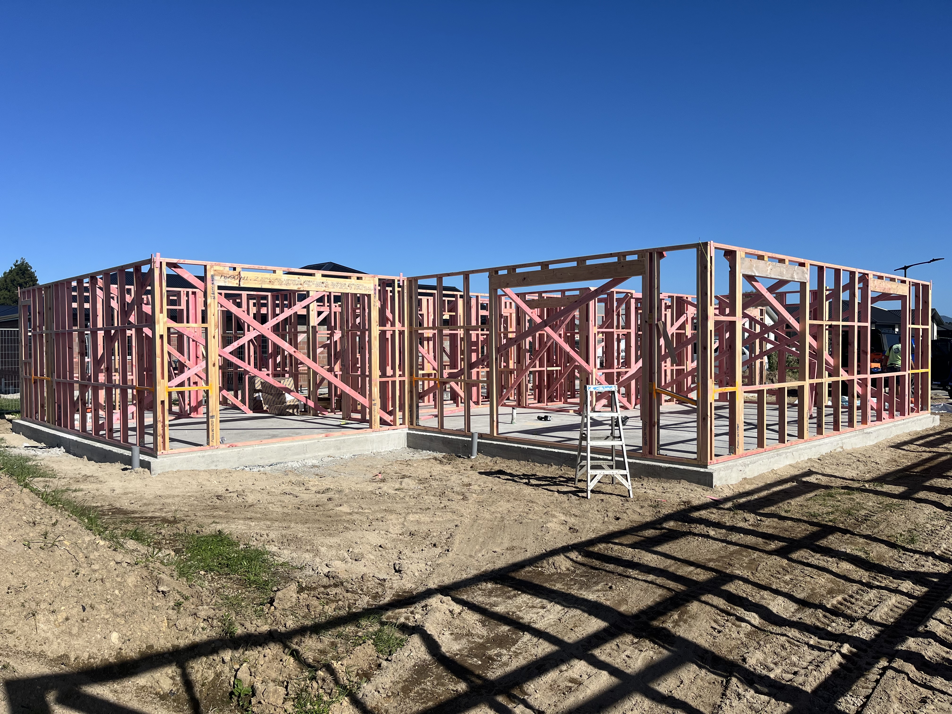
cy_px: 357
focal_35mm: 26
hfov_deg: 67.3
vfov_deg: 53.1
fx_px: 715
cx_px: 476
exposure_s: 1/5076
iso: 50
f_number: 1.6
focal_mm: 5.1
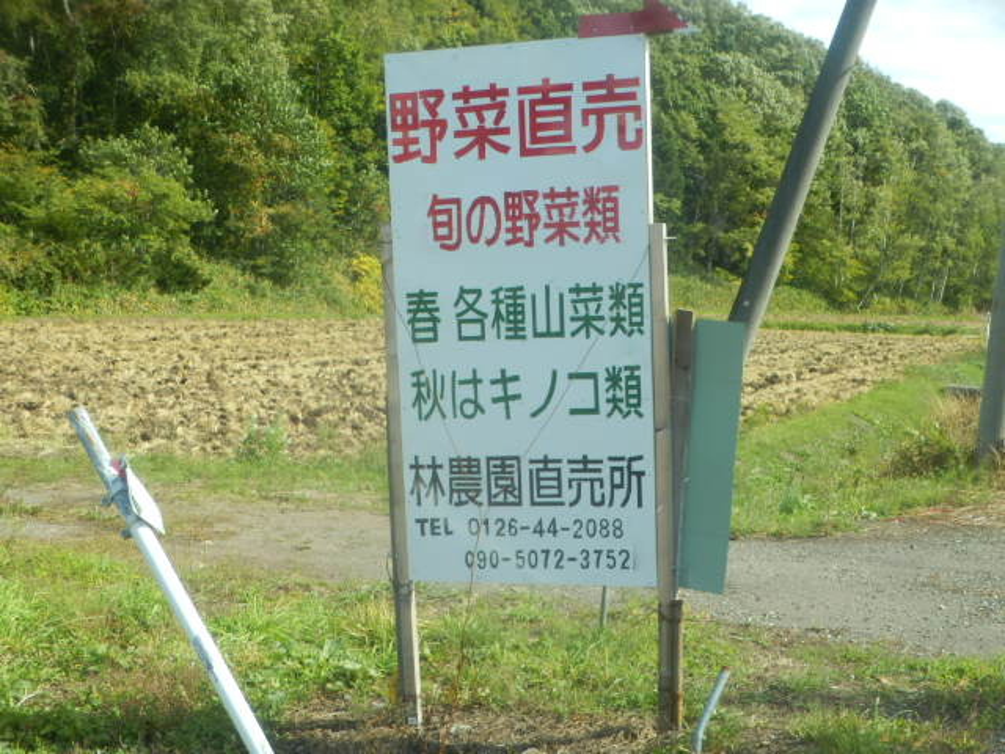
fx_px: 2003
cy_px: 377
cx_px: 502
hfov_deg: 28.2
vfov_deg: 21.3
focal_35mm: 69
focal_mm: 12.3
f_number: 4.8
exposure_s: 1/200
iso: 80
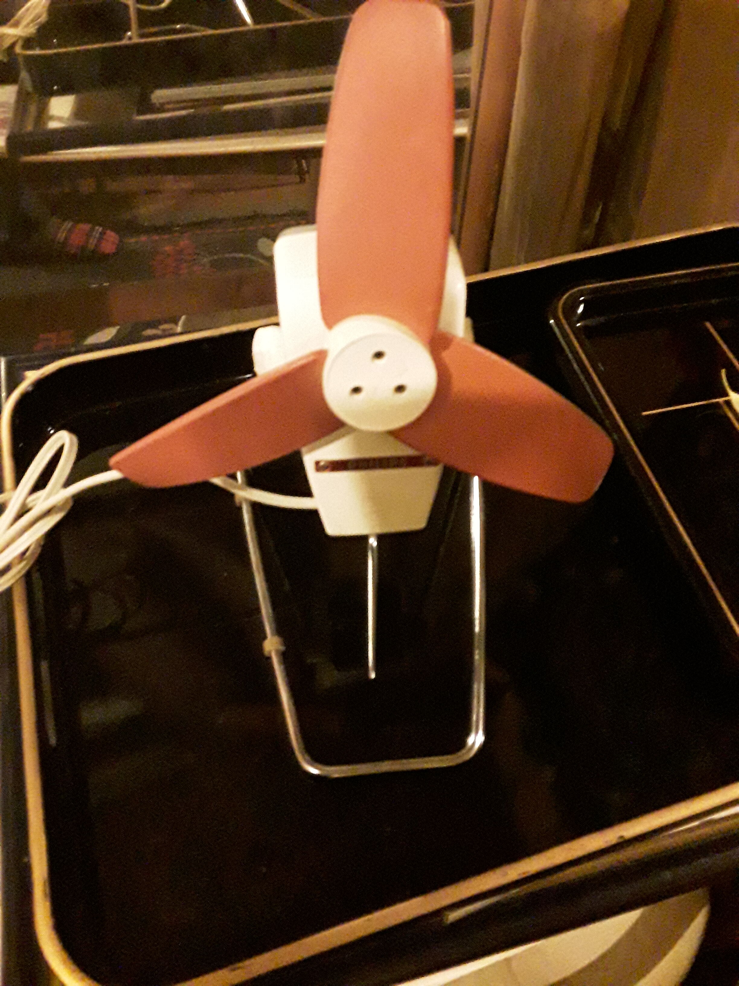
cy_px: 493
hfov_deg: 51.4
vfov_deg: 65.3
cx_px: 370
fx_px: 769
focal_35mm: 27
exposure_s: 1/17
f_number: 1.9
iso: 1000
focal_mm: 2.91
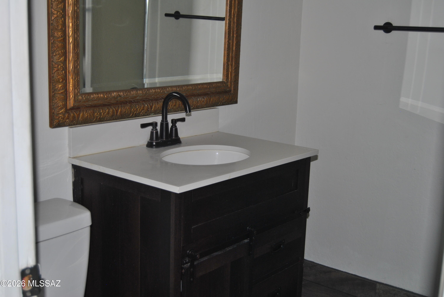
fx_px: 574
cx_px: 222
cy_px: 148
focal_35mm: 46
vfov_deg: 29.0
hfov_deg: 42.3
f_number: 4.2
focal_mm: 31
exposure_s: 1/60
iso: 200
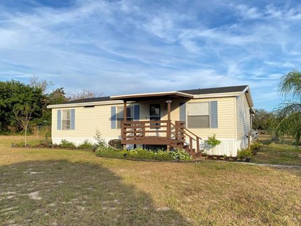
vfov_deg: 48.2
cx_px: 146
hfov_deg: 61.7
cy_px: 122
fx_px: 252
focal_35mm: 29
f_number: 1.8
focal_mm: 4.25
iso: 32
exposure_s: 1/1838
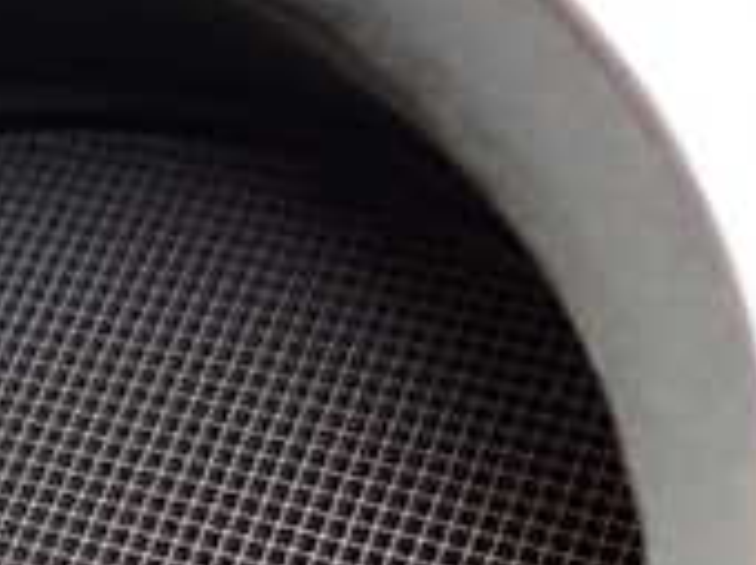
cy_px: 703
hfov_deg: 17.8
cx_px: -125
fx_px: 2312
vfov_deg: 13.5
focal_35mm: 106
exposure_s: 1/30
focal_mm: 5.4
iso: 200
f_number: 2.3
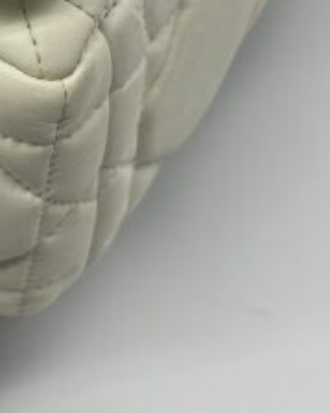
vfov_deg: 16.1
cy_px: -41
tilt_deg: -47.5
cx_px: 29
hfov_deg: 13.2
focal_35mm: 116
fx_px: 1417
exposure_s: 1/165
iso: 40
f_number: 1.5
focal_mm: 5.7
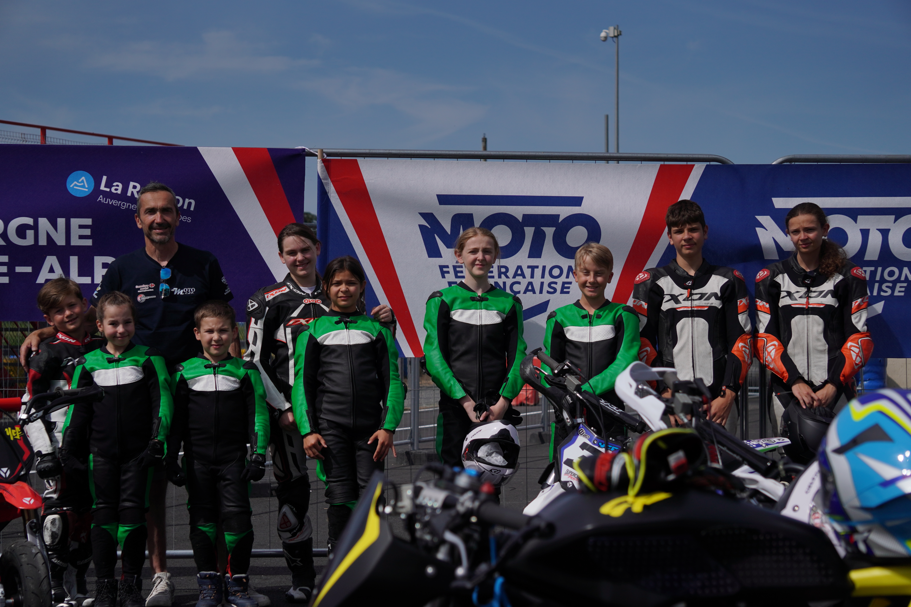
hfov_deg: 24.6
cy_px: 304
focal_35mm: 82
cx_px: 456
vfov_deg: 16.6
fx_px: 2088
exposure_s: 1/4000
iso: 100
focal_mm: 55
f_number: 4.5
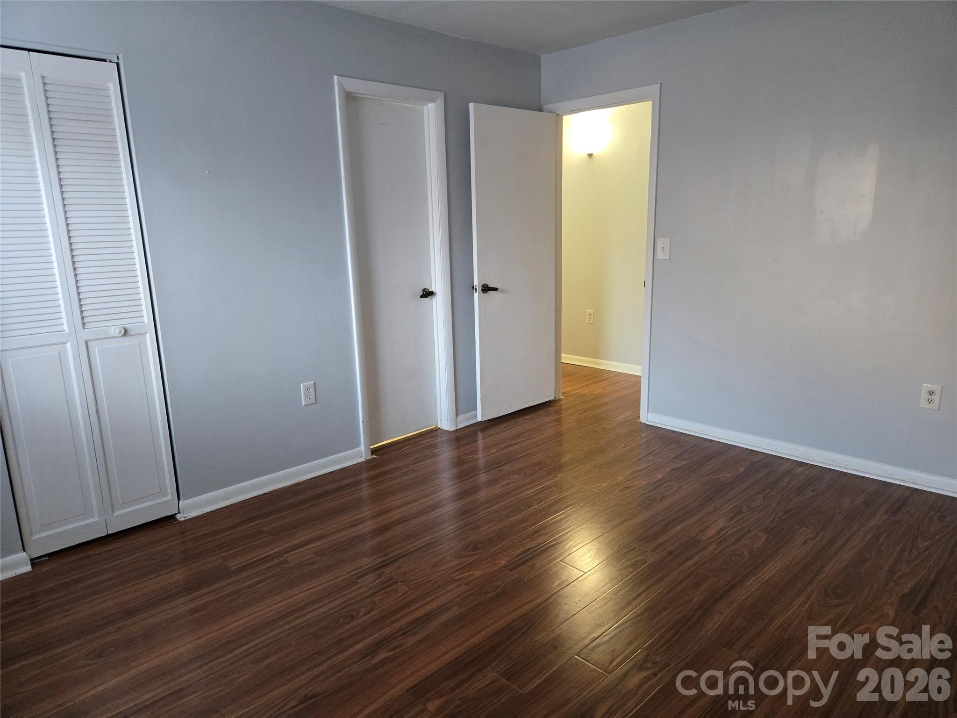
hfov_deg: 73.9
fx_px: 636
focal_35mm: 23
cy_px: 359
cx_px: 478
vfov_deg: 58.9
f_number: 1.8
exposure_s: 1/120
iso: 800
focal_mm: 5.4
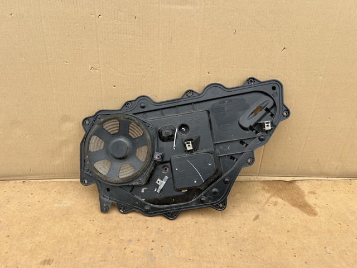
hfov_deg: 67.3
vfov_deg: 53.0
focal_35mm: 26
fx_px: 268
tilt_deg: -31.9
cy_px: 134
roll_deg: -3.9
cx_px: 178
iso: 50
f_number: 1.5
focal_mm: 5.7
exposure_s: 1/700
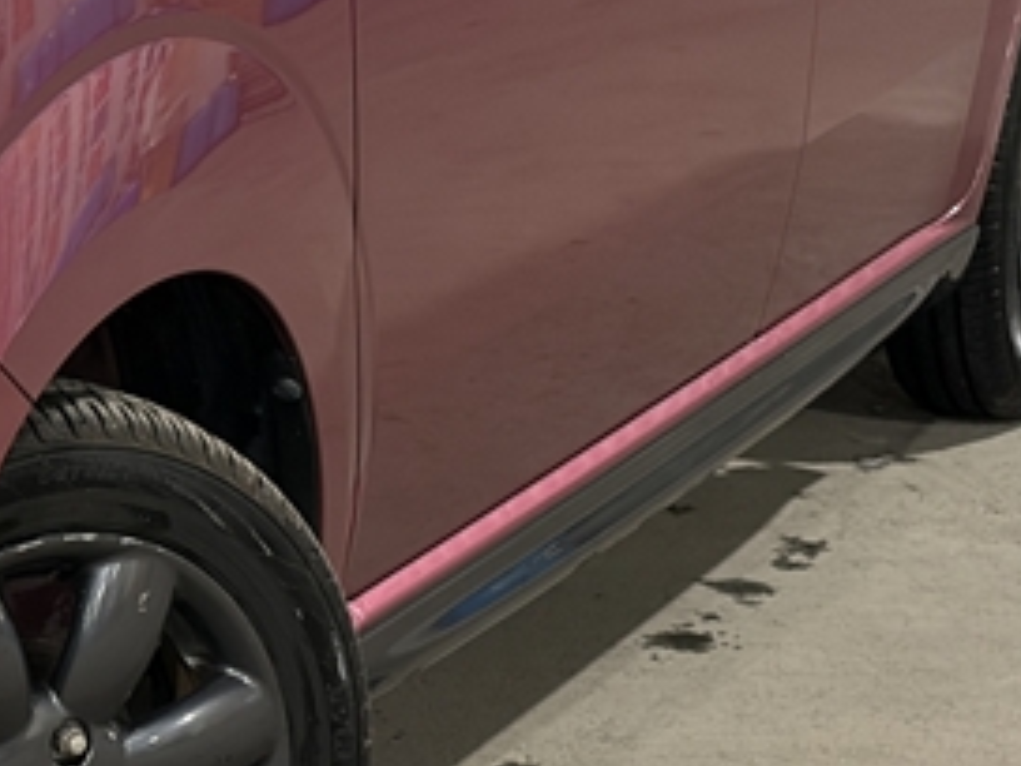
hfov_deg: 11.2
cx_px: -372
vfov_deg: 8.6
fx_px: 5073
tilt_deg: -9.7
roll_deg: +0.7
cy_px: 13
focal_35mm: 172
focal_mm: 5.96
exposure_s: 1/50
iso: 125
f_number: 1.6
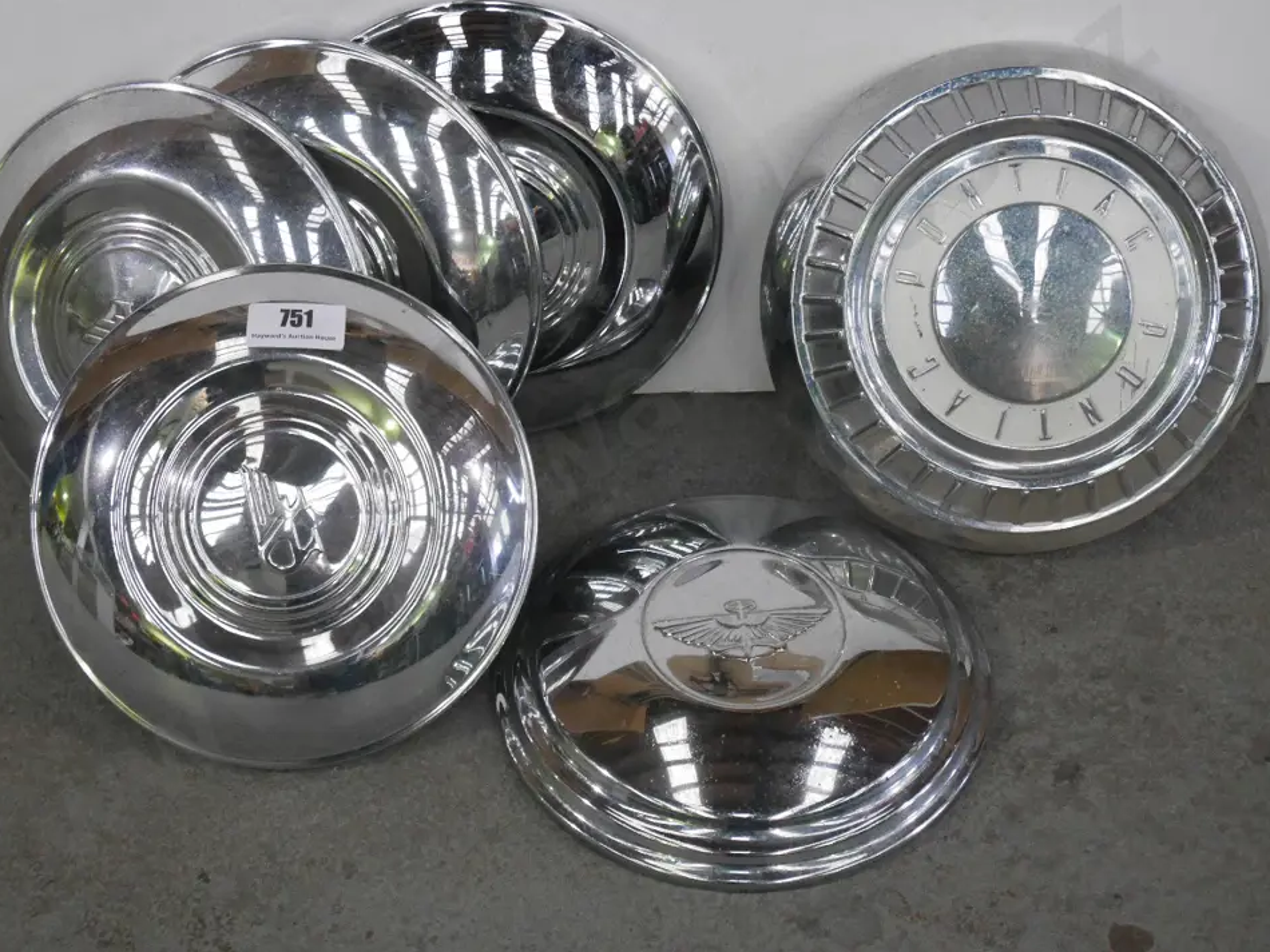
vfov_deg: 21.3
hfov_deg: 28.1
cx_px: 591
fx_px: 2532
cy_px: 441
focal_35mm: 69
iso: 3200
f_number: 5.6
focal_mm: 32
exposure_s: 1/80
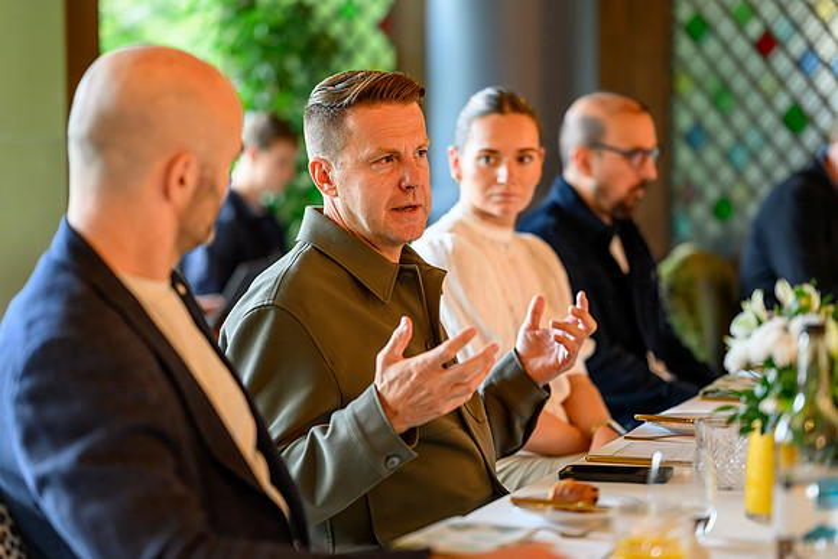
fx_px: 1988
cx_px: 419
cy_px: 280
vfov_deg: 16.0
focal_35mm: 85
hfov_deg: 23.8
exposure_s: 1/200
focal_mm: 85
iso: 640
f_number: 1.8
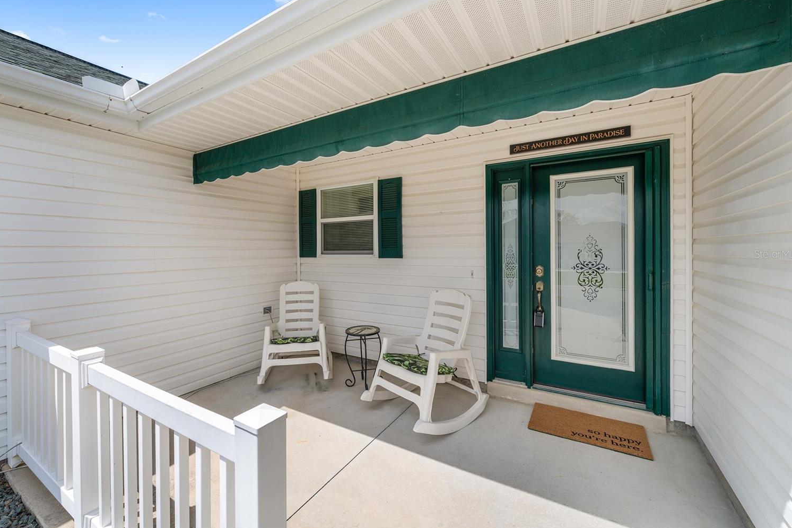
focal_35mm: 15
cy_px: 254
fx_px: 330
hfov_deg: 100.3
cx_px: 377
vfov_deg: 77.3
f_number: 8
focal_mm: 14
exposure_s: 1/320
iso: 125
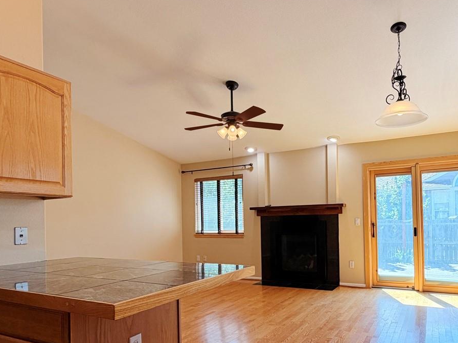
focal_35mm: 25
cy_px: 218
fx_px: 331
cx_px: 259
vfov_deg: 54.1
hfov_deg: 69.1
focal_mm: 2.22
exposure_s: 1/120
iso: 100
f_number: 2.2
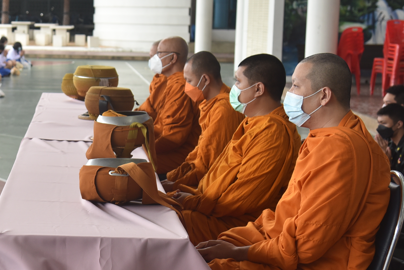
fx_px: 1122
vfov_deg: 13.7
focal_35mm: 100
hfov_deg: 20.1
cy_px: 134
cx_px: 49
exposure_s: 1/100
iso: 640
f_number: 5
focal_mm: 46
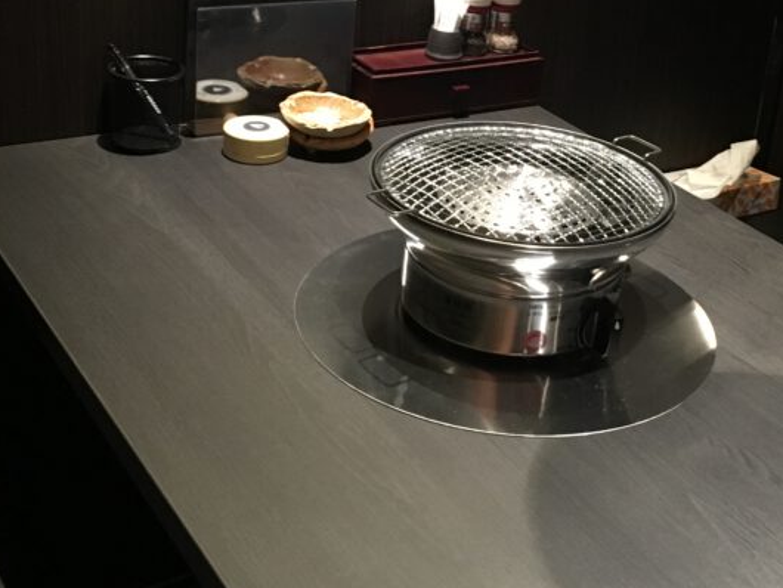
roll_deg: -6.2
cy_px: 151
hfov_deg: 34.1
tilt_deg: -21.0
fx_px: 1267
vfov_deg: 25.8
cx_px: 505
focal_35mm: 56
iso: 400
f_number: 2.2
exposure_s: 1/15
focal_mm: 4.15
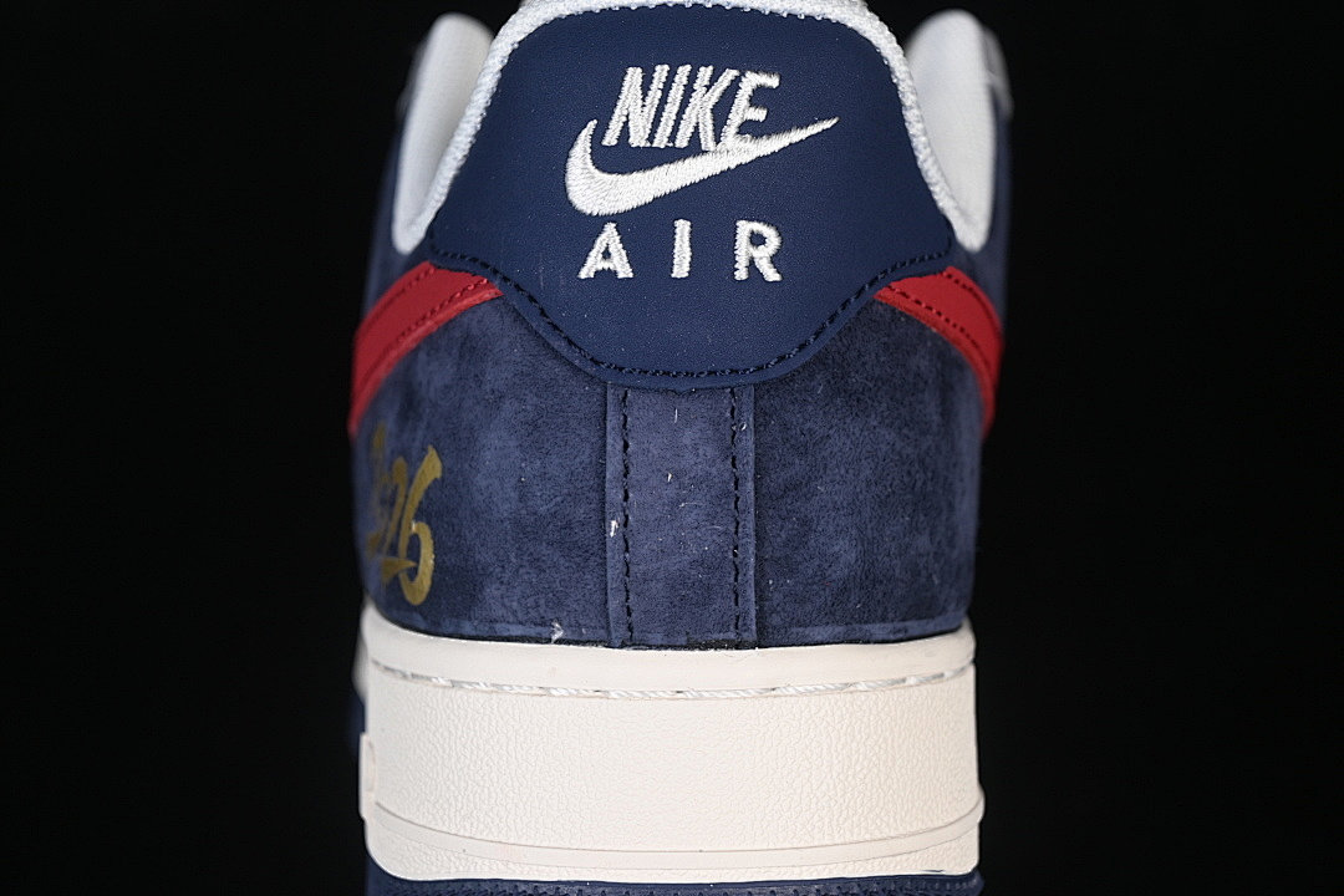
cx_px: 672
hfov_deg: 27.0
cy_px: 448
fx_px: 2800
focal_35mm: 75
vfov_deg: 18.2
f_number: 6.3
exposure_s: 1/80
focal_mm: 50
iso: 160
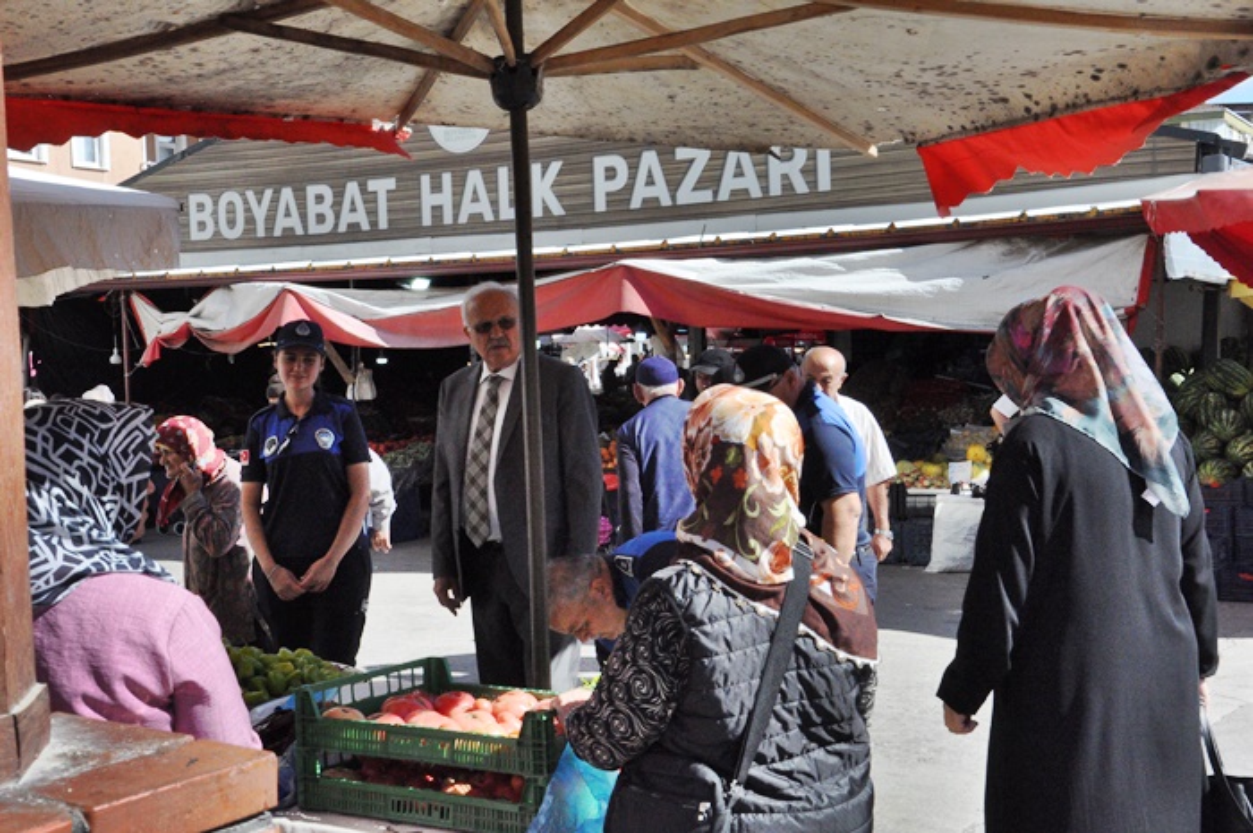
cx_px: 626
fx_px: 1564
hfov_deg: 43.6
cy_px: 416
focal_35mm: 45
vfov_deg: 29.8
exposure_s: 1/1000
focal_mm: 30
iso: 2000
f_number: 16
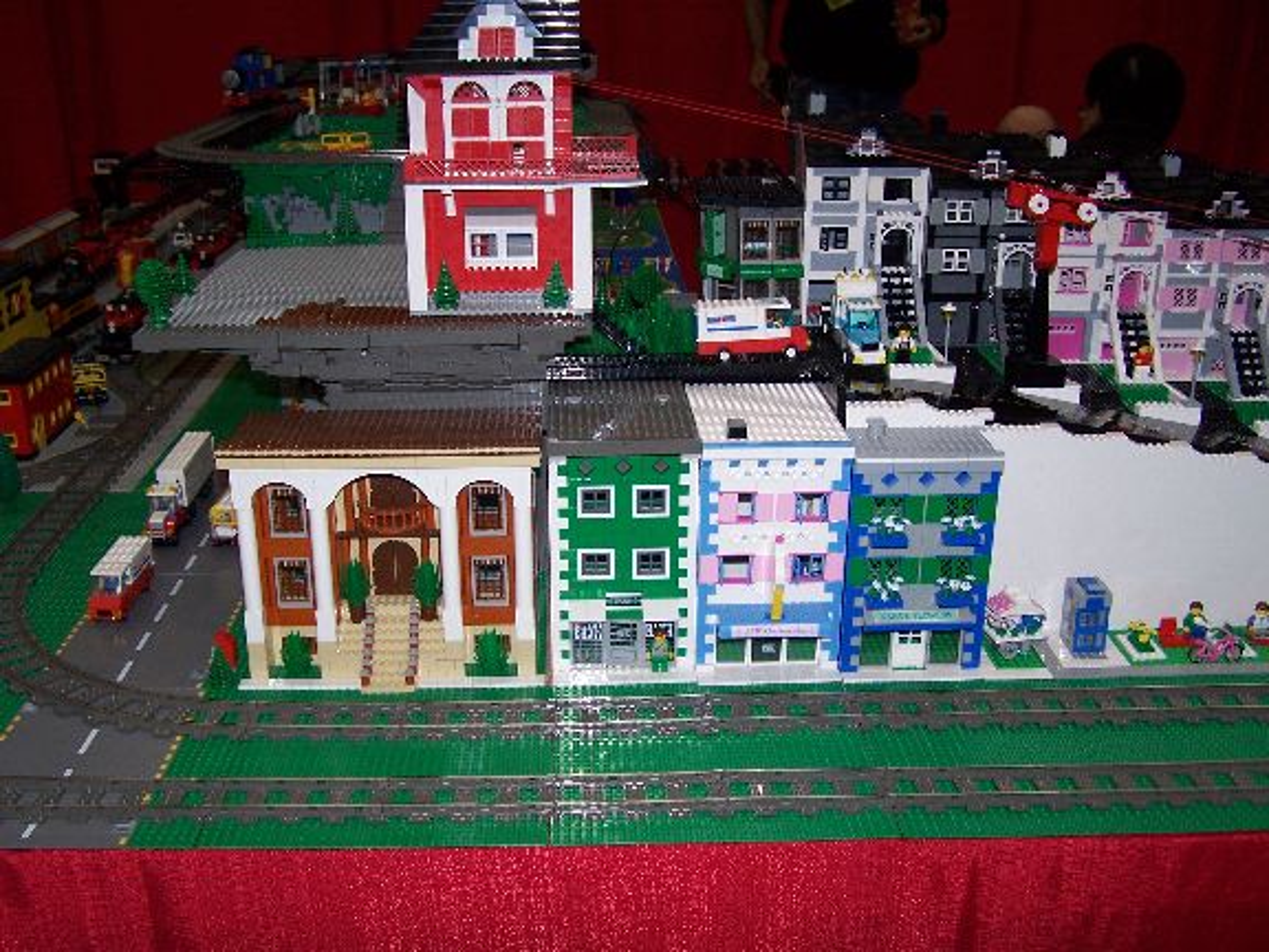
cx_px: 634
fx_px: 1393
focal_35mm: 38
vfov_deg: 37.7
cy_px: 476
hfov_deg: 49.0
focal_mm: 6.3
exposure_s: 1/60
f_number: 2.8
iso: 140
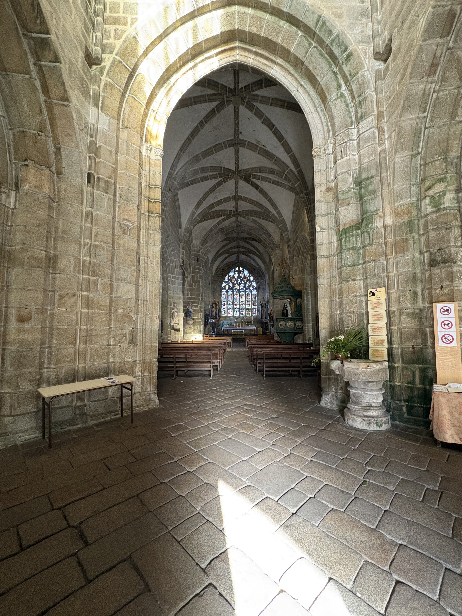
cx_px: 245
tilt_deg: +5.3
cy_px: 313
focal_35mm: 15
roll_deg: +0.0
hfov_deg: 81.7
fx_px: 267
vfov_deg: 98.2
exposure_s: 1/60
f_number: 2.2
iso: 500
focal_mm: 2.22
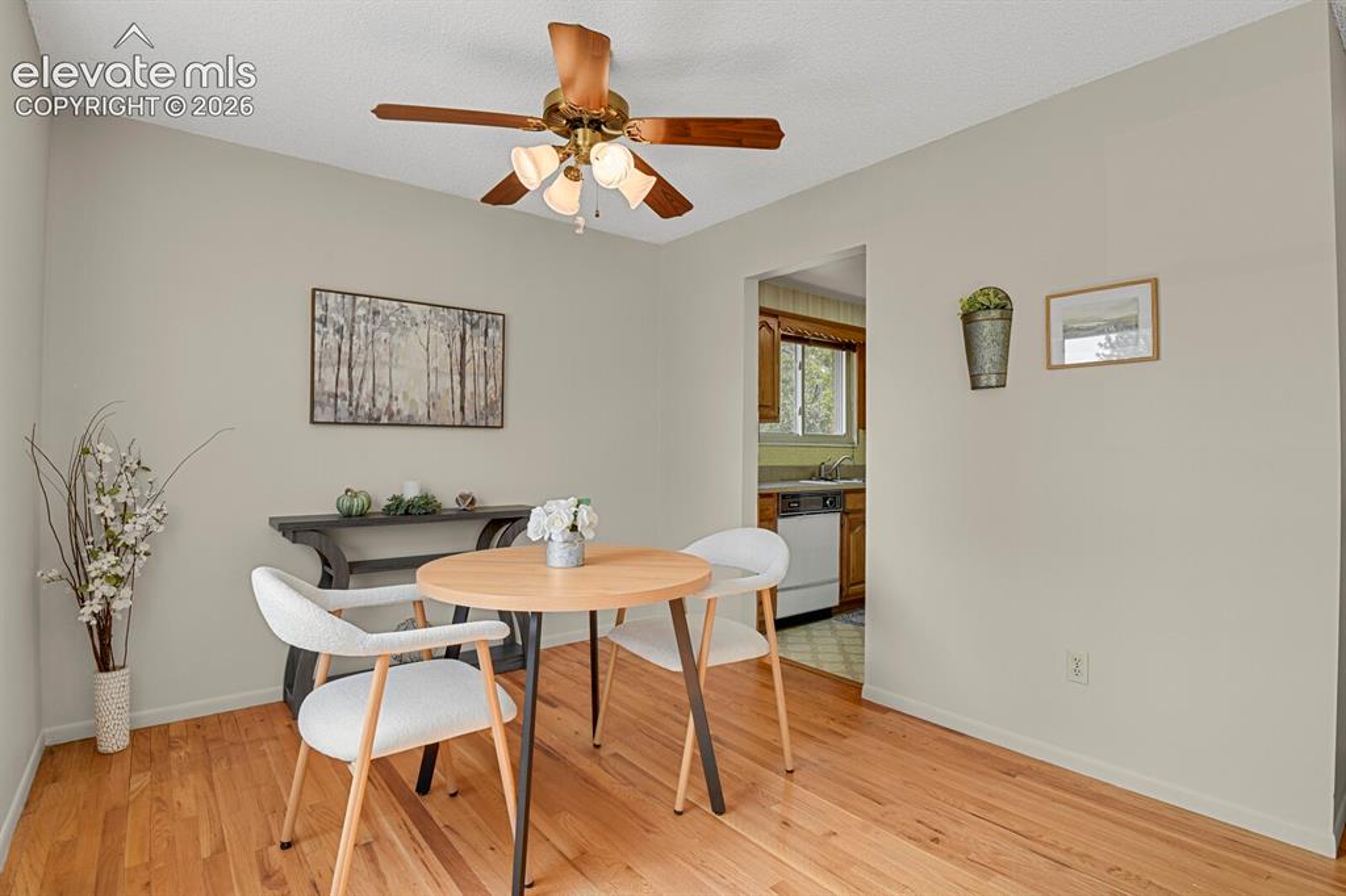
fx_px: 635
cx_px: 673
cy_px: 448
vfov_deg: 70.4
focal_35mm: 17
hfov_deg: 93.3
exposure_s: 1/20
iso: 3200
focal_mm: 17
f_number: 8
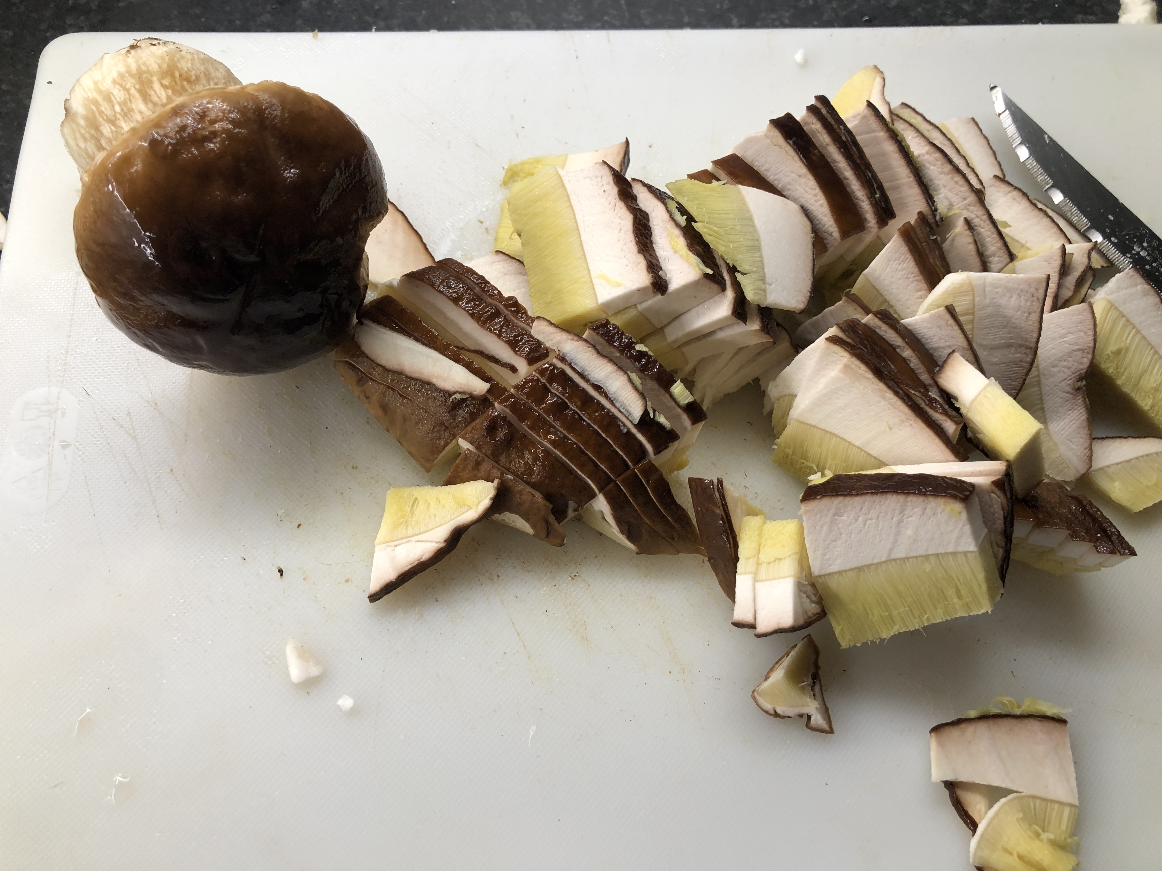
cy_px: 436
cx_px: 581
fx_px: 940
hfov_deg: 63.4
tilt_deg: -67.0
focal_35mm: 28
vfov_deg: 49.7
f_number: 1.8
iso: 25
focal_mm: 3.99
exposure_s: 1/50
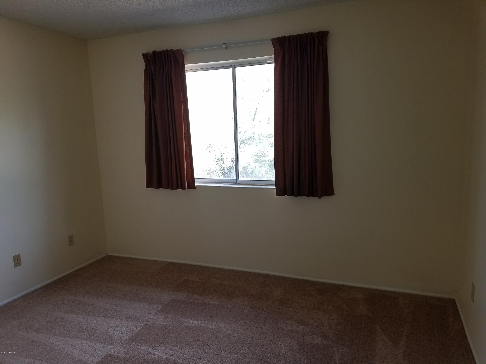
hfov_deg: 67.3
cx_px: 243
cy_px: 182
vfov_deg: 53.1
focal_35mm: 26
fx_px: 365
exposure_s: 1/121
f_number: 1.7
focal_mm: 4.2
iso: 50
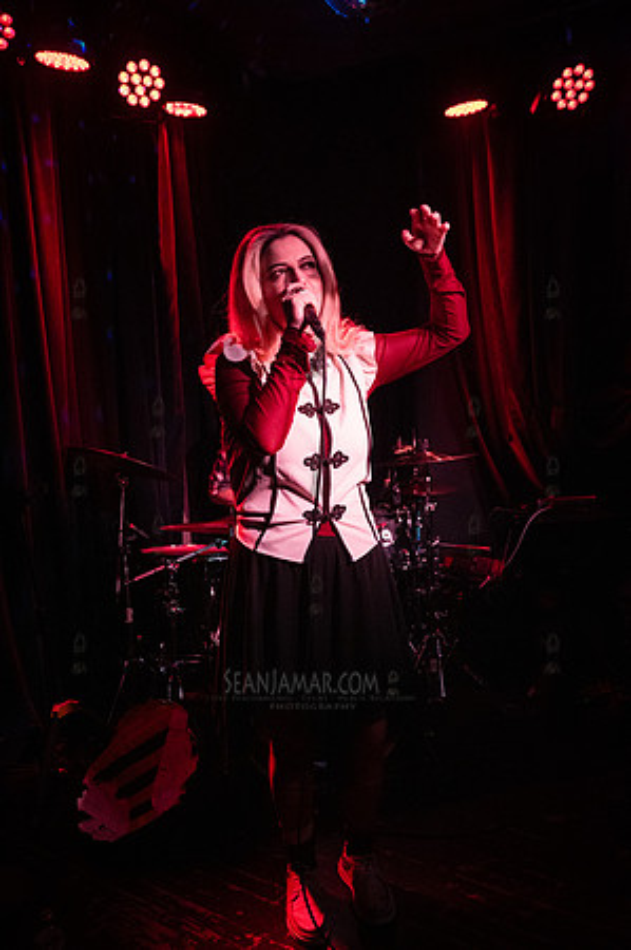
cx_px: 316
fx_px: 817
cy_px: 475
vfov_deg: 60.3
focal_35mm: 31
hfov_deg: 42.2
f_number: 4
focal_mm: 31
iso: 12800
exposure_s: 1/320
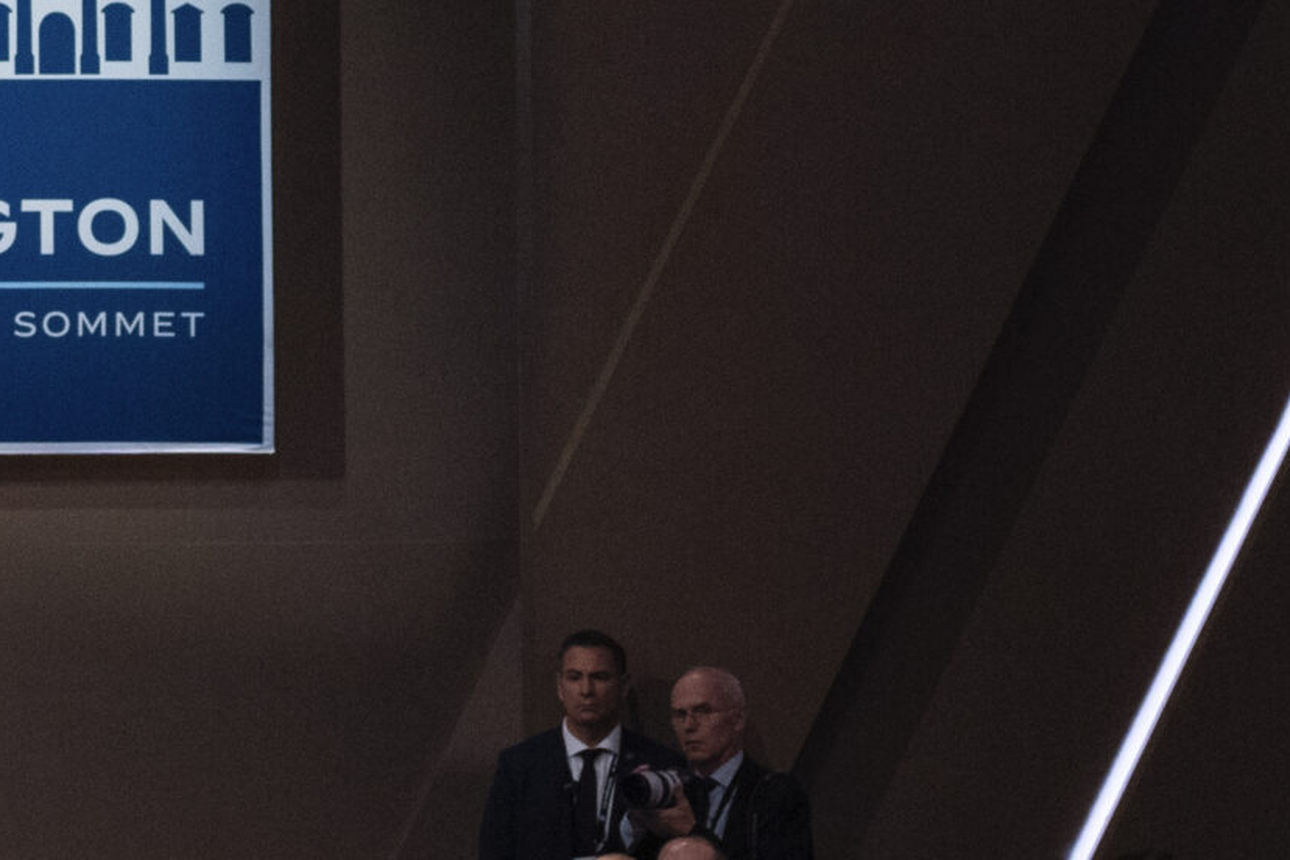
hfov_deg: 6.2
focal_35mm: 331
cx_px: -541
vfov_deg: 4.1
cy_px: -41
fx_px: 11860
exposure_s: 1/400
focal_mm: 107
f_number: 4.5
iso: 4000
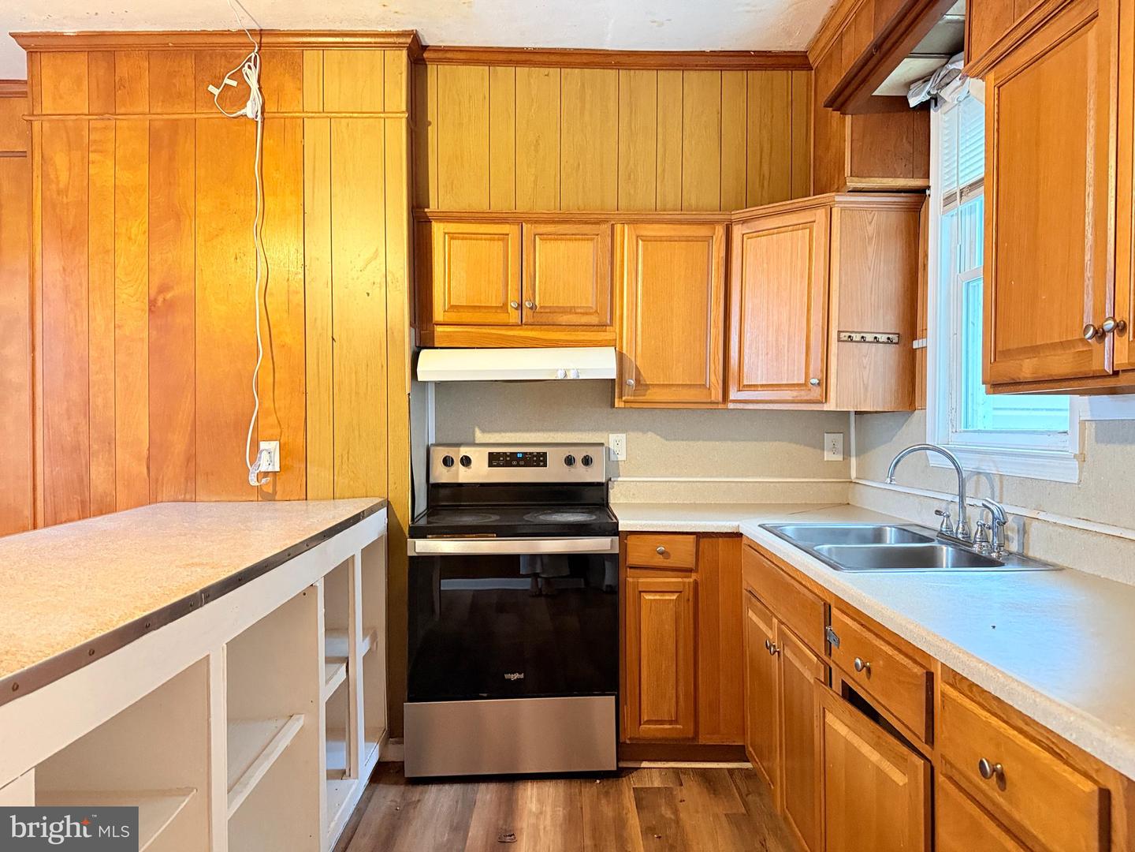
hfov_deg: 71.6
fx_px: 787
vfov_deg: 56.8
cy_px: 426
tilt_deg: -0.9
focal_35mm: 24
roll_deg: -0.4
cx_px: 568
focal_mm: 6.76
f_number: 1.78
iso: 640
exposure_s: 1/60
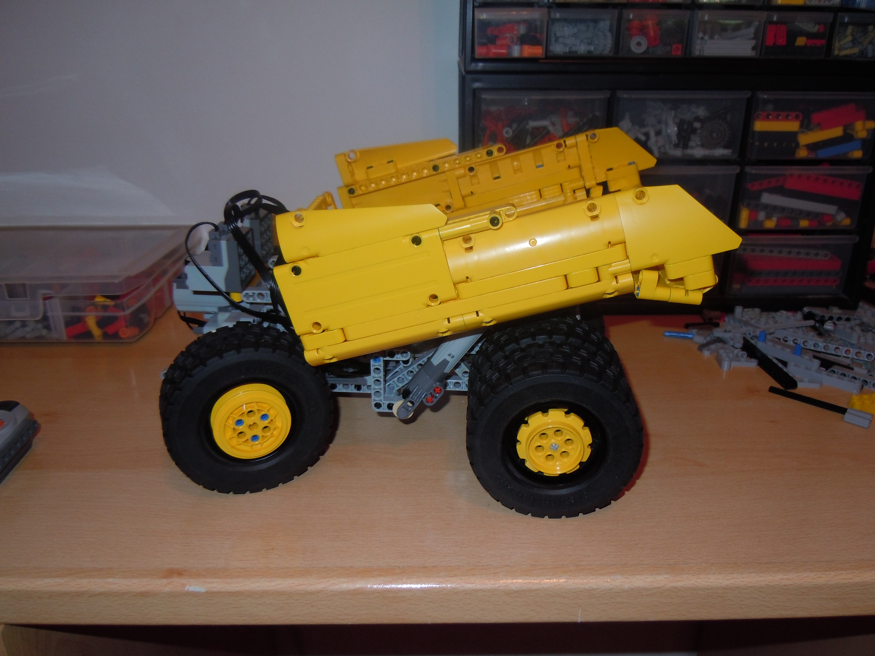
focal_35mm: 30
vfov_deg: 46.8
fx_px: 758
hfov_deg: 60.0
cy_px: 328
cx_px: 438
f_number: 3.5
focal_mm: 5.4
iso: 160
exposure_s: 1/30
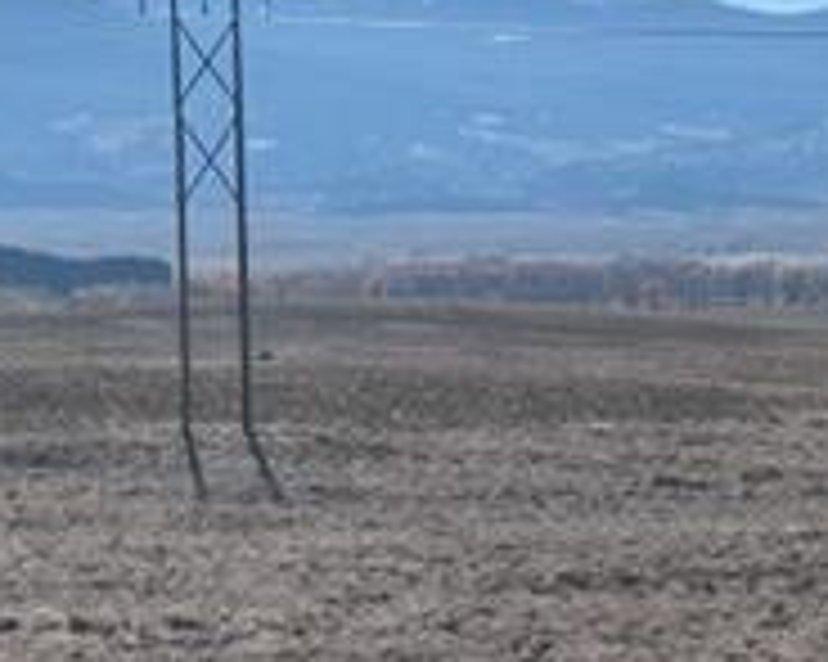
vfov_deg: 9.5
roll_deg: +1.5
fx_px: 3992
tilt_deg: -2.0
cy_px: 387
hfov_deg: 11.7
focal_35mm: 163
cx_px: 27
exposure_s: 1/9804
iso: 64
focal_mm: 6.86
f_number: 1.78
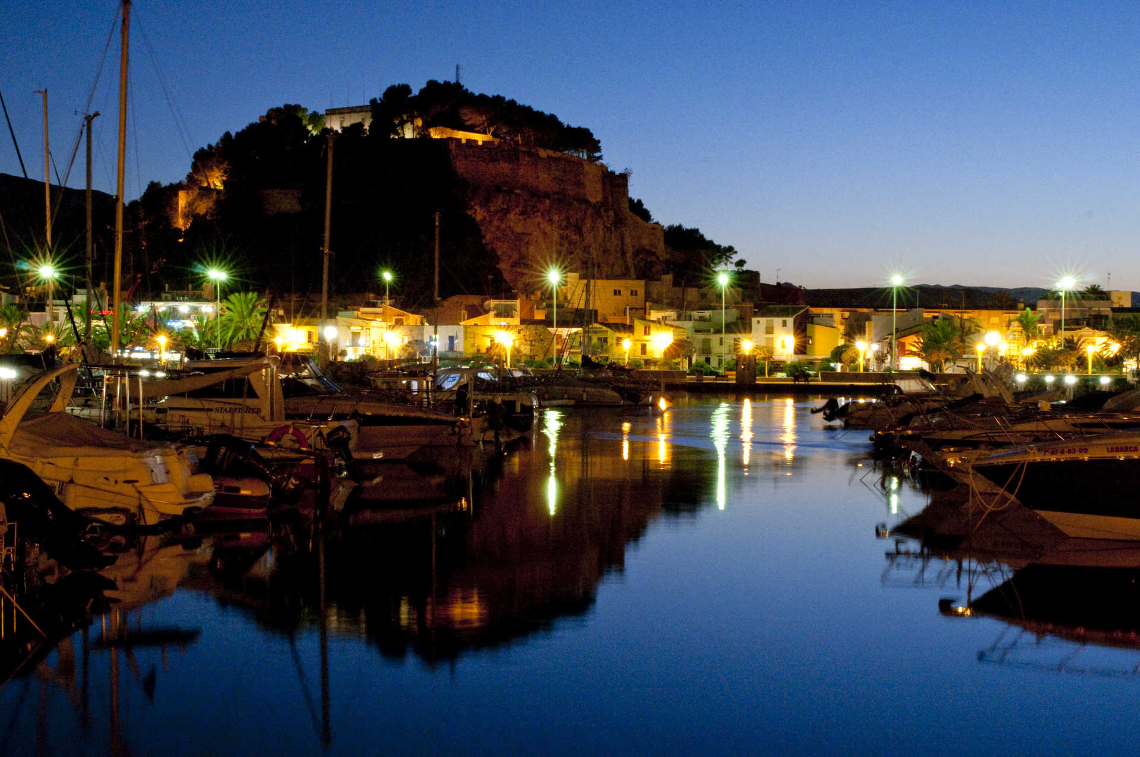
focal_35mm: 60
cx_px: 570
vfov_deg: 22.6
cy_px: 378
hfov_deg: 33.4
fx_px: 1898
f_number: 14
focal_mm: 40
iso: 500
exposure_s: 2.5
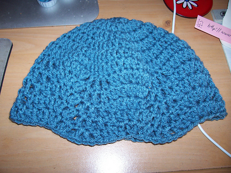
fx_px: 227
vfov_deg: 41.8
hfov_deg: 54.0
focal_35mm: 34
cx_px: 116
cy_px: 86
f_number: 2.7
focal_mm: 5.6
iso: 80
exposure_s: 1/64
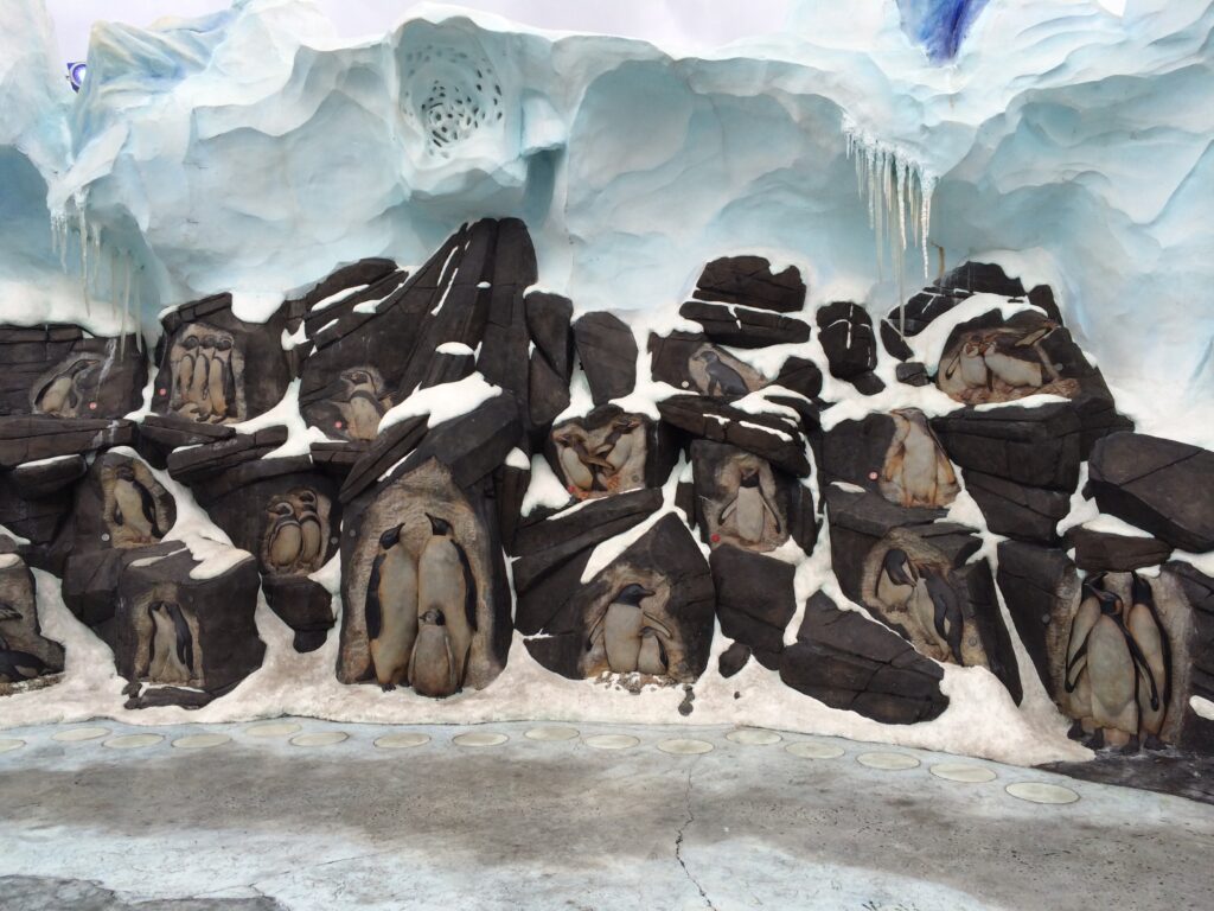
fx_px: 1052
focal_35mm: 30
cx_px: 607
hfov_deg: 60.0
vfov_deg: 46.8
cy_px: 456
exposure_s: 1/244
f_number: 2.2
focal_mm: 4.12
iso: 32
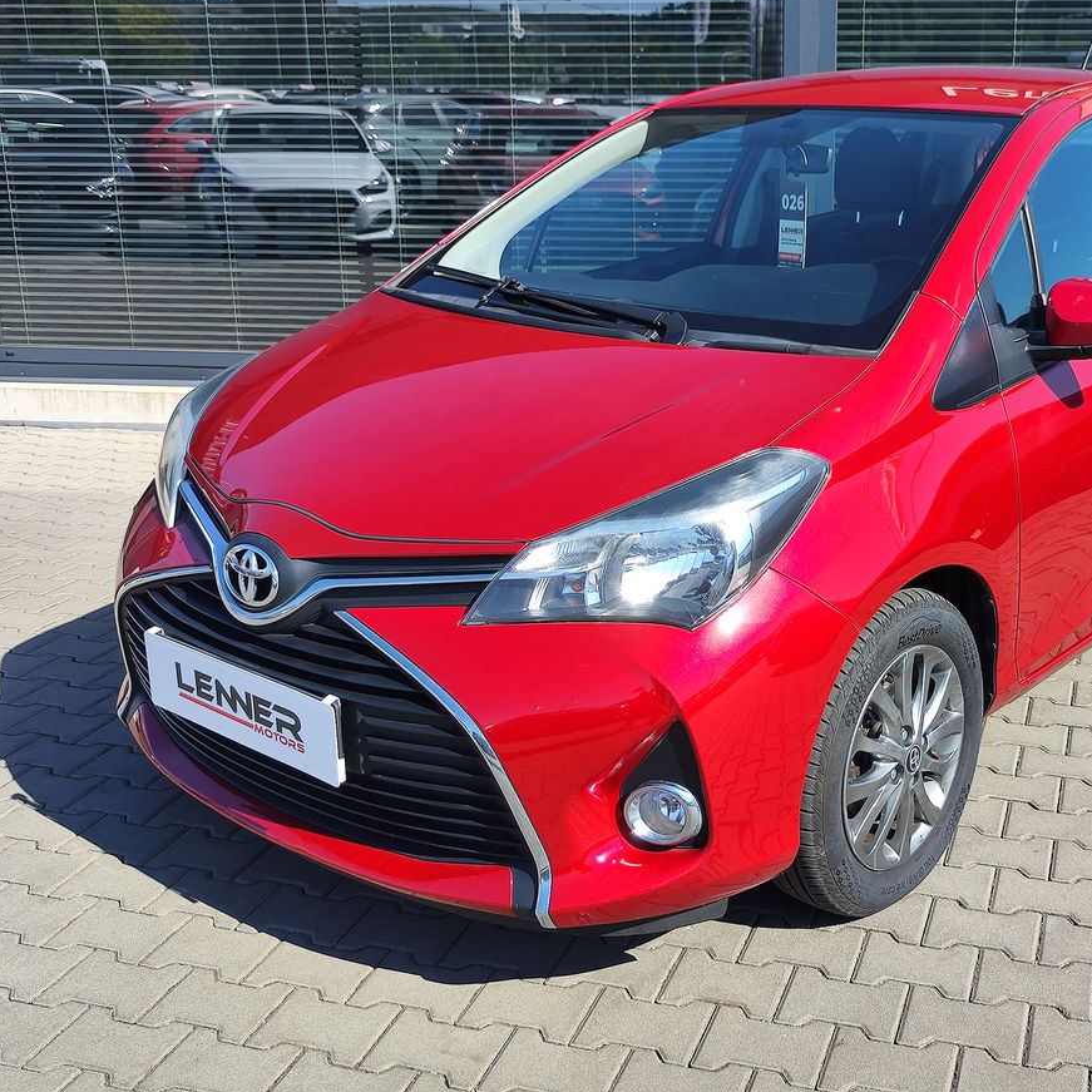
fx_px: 999
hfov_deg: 55.8
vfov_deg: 57.3
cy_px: 535
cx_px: 750
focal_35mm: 28
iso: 50
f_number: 1.69
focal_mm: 7.01
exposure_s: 1/469
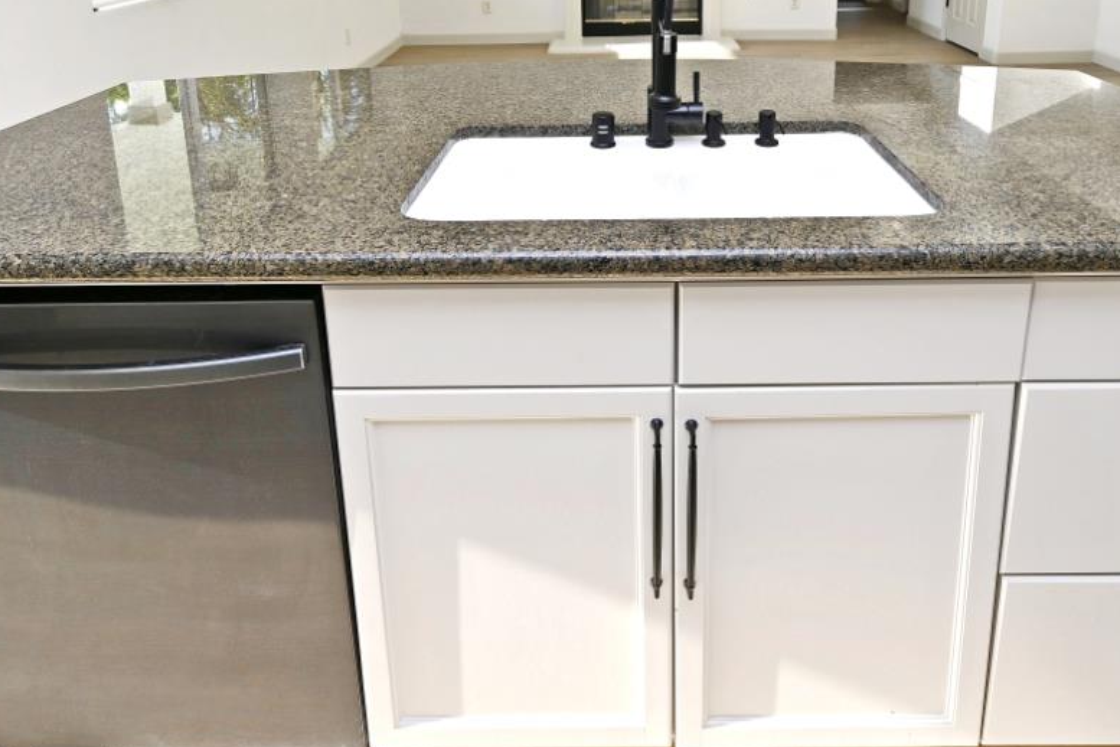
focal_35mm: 27
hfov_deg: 67.3
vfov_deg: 44.2
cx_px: 604
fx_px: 840
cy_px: 91
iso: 100
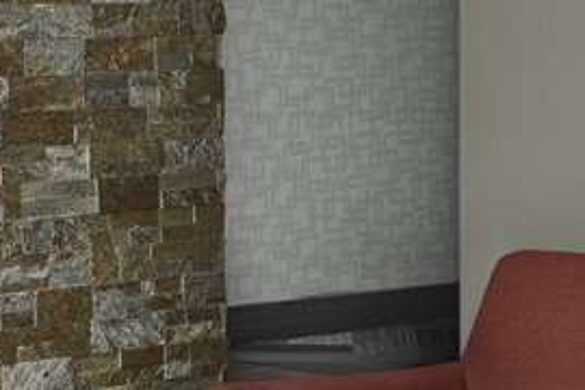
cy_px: 269
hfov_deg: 12.7
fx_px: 2616
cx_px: 206
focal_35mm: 161
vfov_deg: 8.5
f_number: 11
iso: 400
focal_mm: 29
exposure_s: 1/250
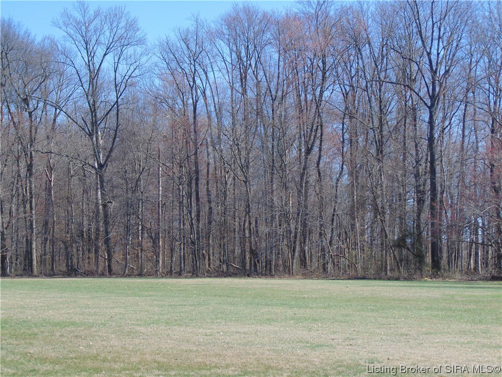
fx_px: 1566
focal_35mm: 108
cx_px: 251
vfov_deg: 13.7
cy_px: 188
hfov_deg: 18.2
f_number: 3.9
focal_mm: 19.4
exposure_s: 1/500
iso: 80
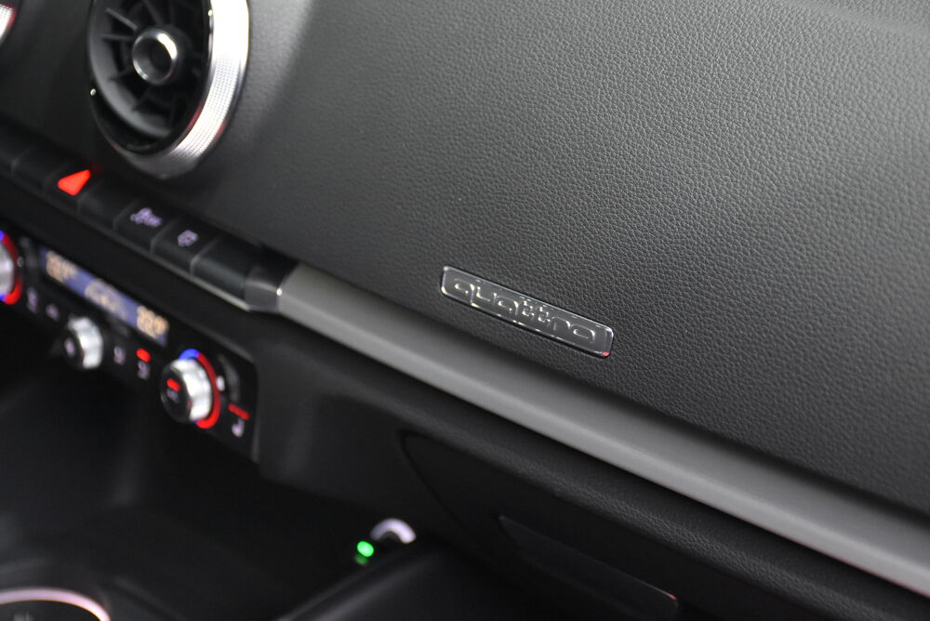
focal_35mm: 84
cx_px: 465
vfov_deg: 16.3
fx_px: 2171
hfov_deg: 24.2
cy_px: 310
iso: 3600
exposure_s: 1/60
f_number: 4.8
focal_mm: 56
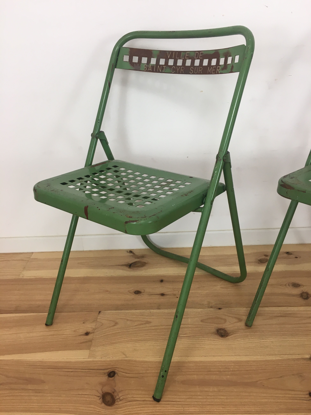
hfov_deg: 48.2
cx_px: 156
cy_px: 208
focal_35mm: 29
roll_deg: +3.0
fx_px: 347
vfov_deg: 61.7
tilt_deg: -27.2
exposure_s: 1/33
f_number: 2.2
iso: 32
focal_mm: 4.15
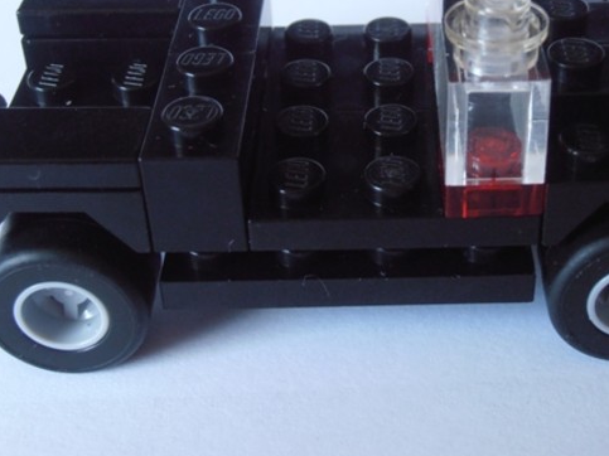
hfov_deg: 28.1
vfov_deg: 21.1
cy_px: 114
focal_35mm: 69
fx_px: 1214
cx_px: 382
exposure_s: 1/20
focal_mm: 6.61
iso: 125
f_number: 3.9
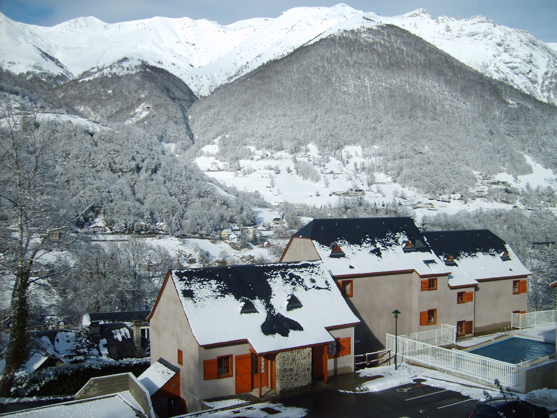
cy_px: 209
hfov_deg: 52.6
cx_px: 278
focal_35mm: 35
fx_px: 563
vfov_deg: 40.7
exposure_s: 1/250
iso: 50
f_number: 7.1
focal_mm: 5.8
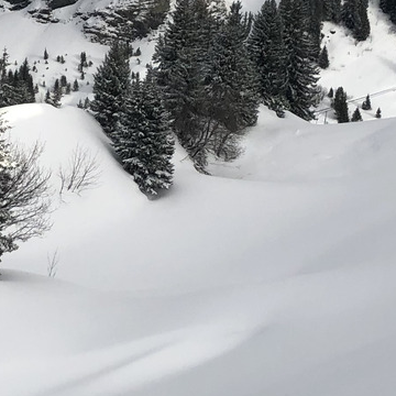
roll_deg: -2.9
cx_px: 82
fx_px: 1424
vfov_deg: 15.8
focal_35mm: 110
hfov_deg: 15.7
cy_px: 182
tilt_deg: -14.9
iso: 25
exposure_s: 1/6098
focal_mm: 4
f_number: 1.8
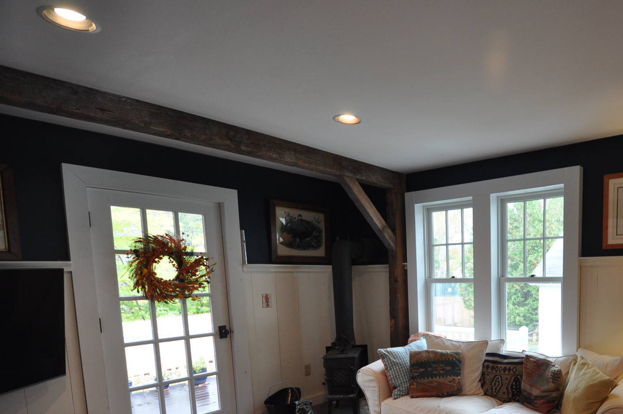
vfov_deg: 52.6
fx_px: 398
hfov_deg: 70.9
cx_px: 468
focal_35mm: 23
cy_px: 310
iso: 400
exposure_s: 1/60
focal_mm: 10
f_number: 4
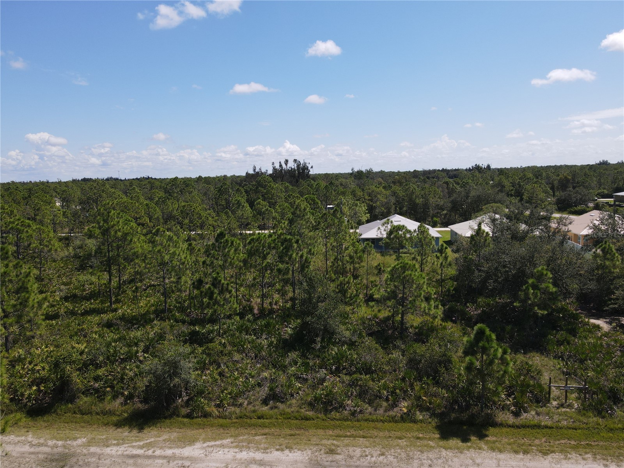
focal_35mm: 24
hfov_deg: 71.6
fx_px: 433
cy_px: 234
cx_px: 312
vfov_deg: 56.8
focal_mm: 4.5
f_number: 2.8
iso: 100
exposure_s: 1/800
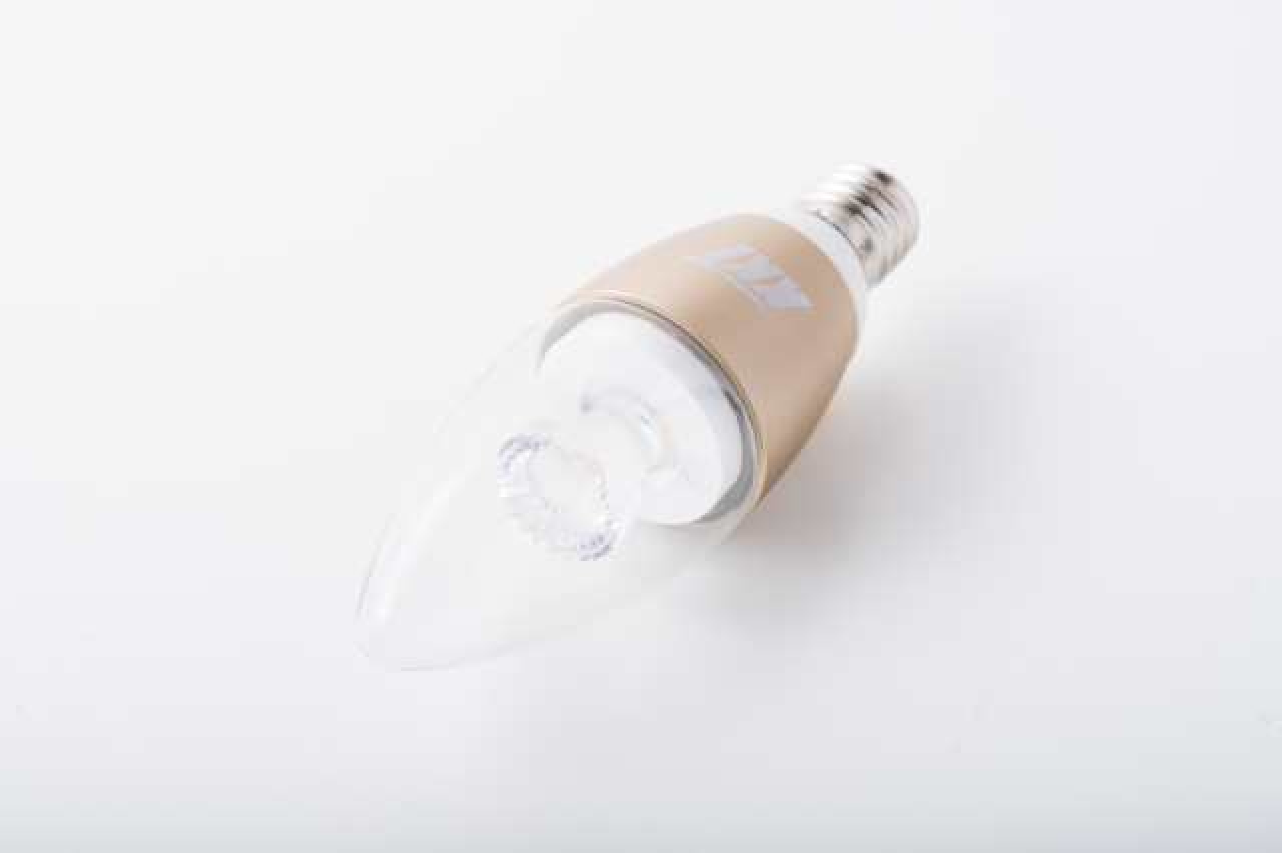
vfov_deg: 19.4
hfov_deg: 28.9
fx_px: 2491
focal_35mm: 70
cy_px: 426
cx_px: 641
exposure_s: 1/200
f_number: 13
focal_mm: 70
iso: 100
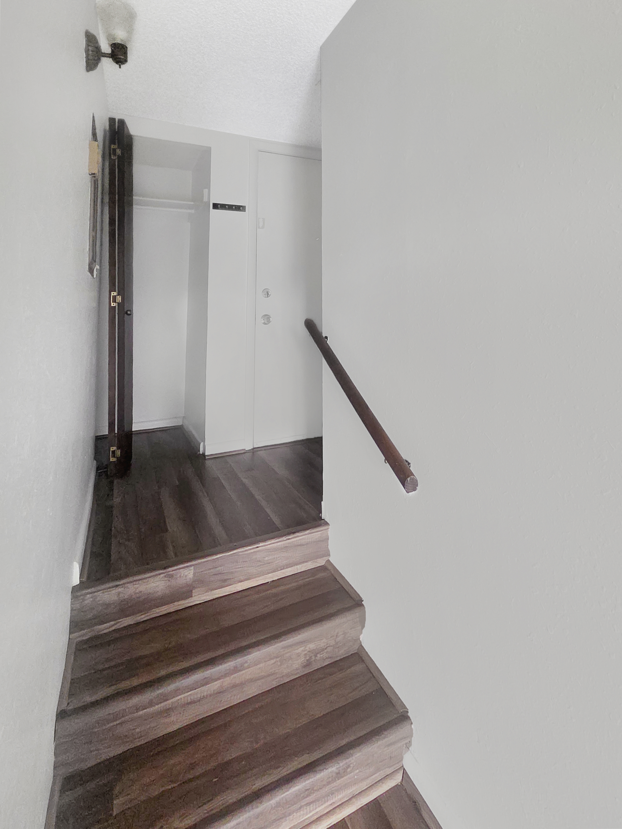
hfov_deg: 89.9
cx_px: 311
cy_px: 414
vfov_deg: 106.2
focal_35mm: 13
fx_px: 311
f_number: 2.2
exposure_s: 1/60
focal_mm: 2.2
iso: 1250
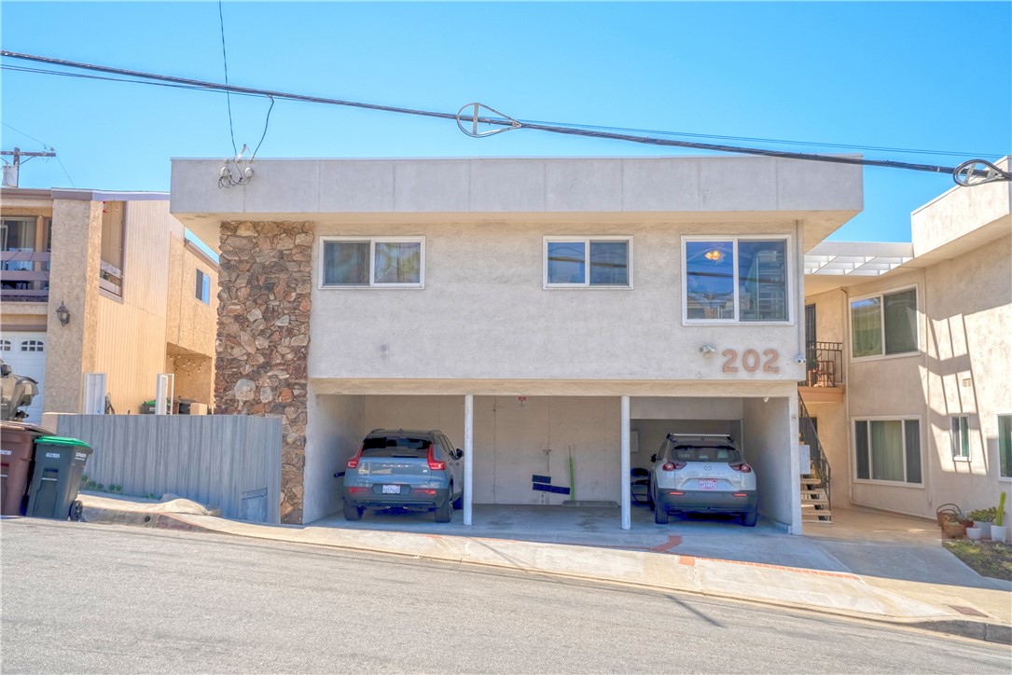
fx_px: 984
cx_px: 506
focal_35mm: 35
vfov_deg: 37.9
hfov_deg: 54.4
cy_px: 338
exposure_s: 1/4000
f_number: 11
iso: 400
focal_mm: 35
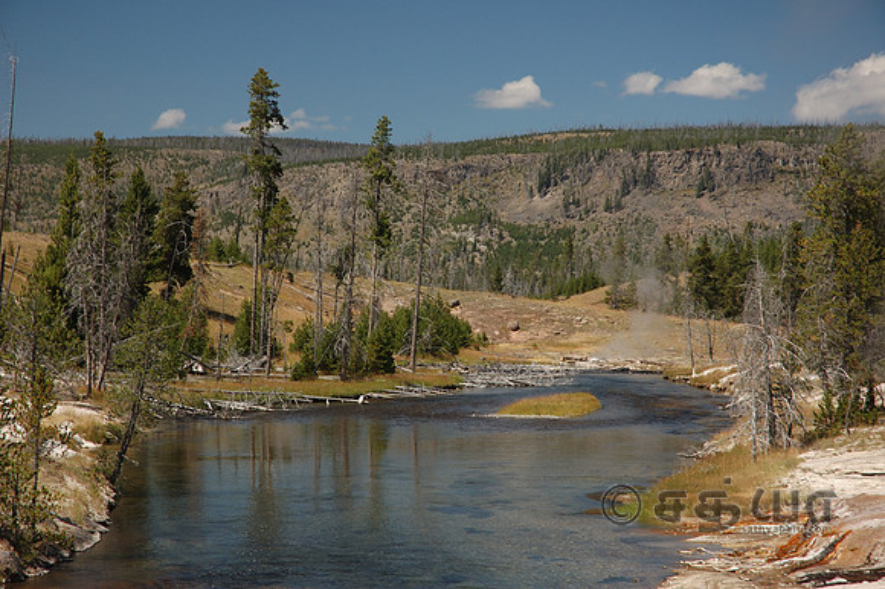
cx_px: 442
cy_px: 294
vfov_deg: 13.0
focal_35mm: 105
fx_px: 2580
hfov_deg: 19.5
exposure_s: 1/200
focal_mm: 70
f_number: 7.1
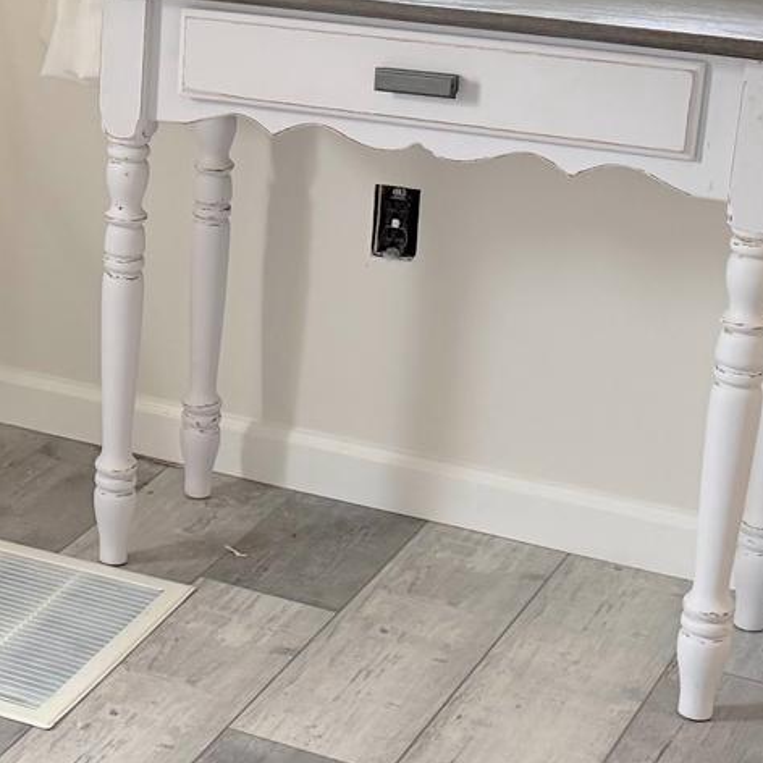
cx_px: -209
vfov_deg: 18.9
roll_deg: -0.3
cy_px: 352
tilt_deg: -20.3
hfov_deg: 17.8
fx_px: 2294
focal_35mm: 92
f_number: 1.78
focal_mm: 6.76
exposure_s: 1/154
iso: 200
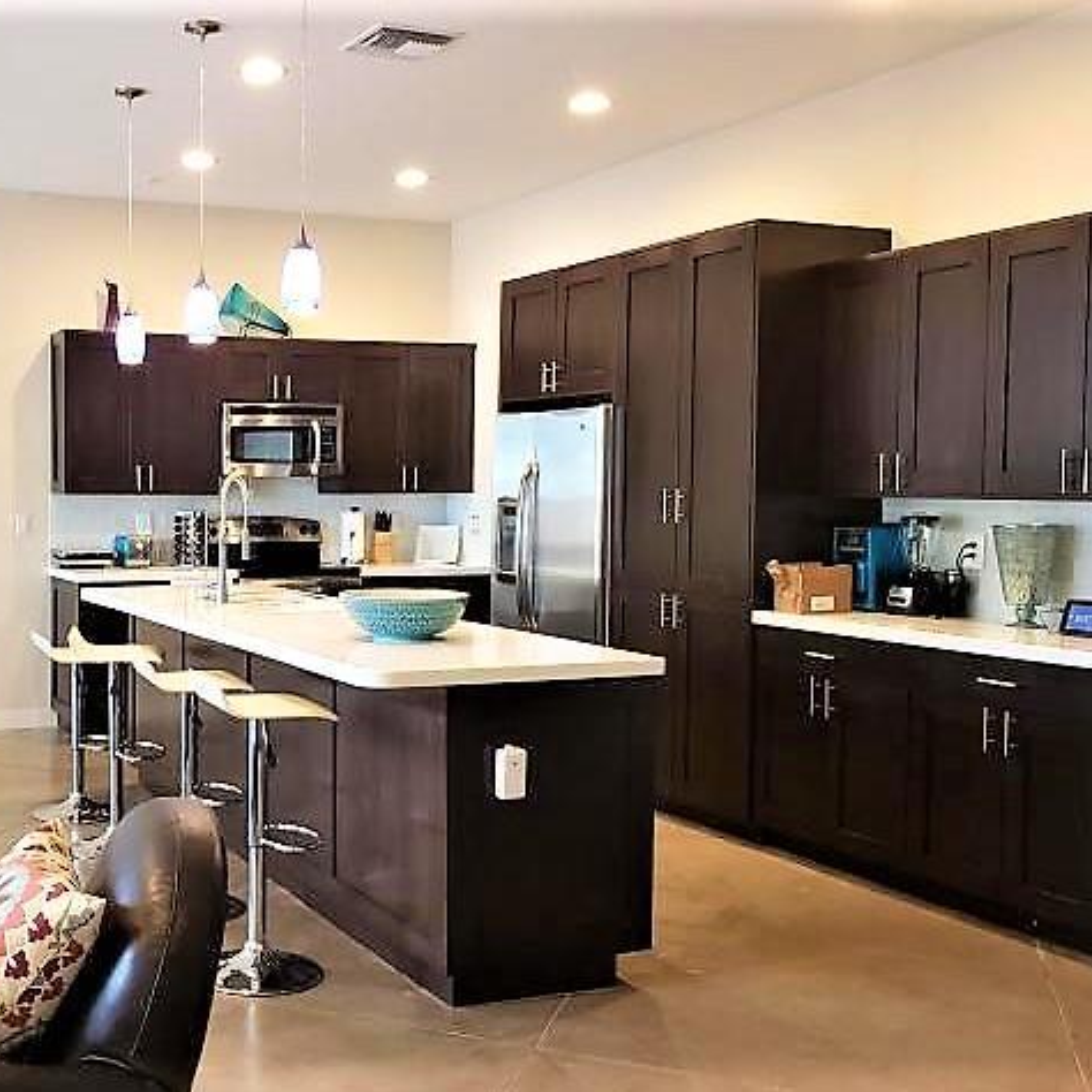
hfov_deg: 52.2
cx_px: 446
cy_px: 549
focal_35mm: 31
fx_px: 1106
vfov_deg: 52.5
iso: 320
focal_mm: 4.3
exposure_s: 1/24
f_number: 2.4
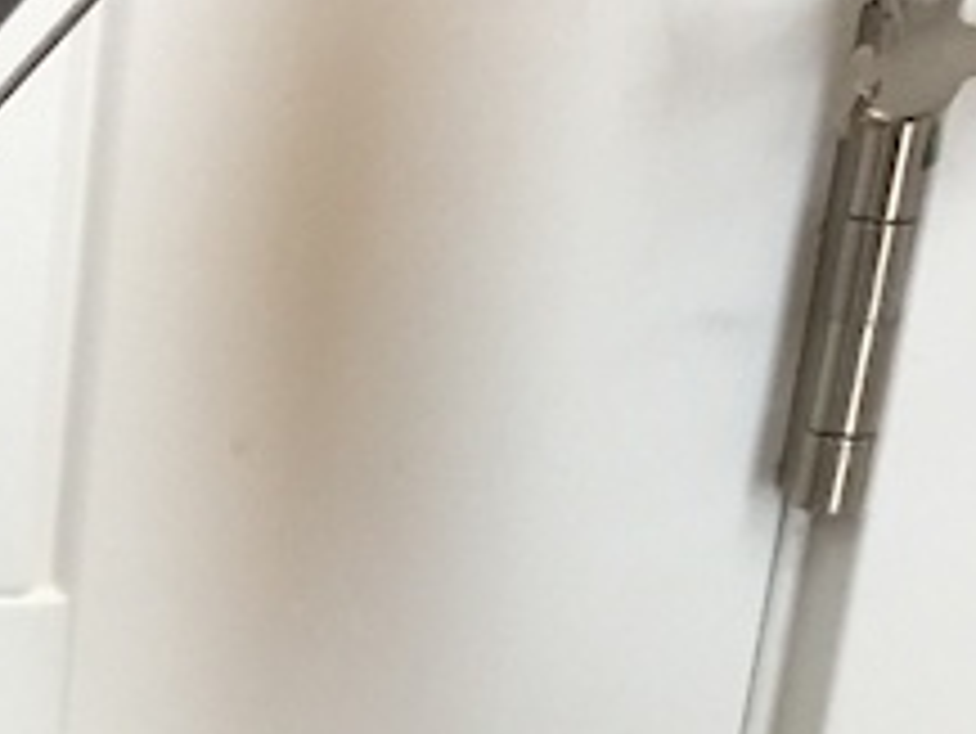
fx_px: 3019
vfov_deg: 13.4
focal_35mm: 107
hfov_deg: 16.1
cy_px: 937
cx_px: -670
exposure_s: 1/15
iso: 100
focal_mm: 4.15
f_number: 2.2
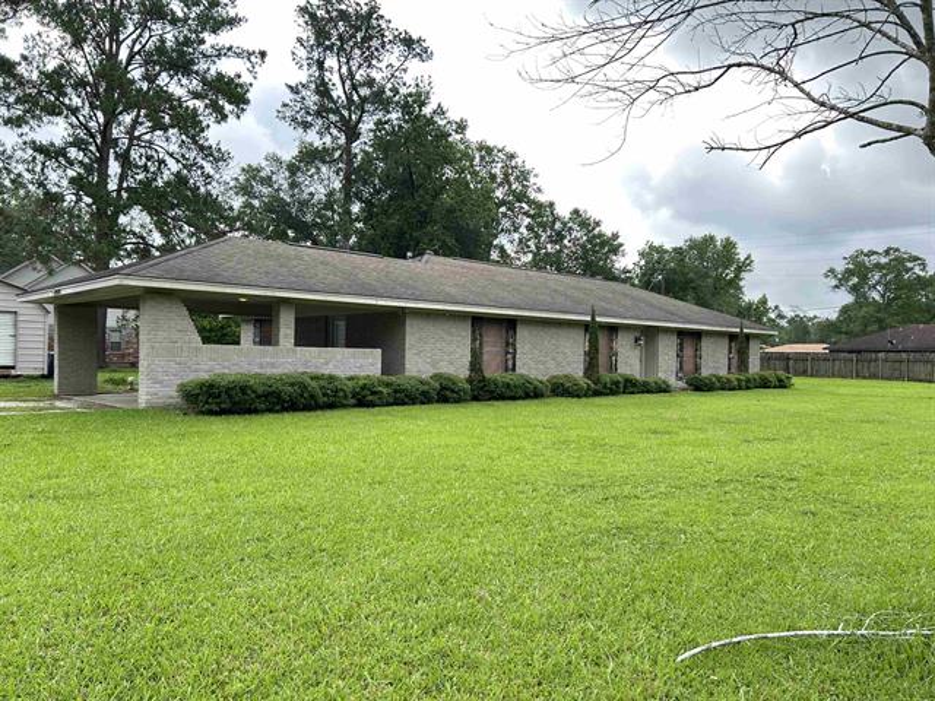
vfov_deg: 53.1
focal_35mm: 26
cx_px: 468
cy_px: 350
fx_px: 702
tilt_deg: +0.2
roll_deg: -0.3
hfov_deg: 67.3
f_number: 1.5
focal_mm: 5.7
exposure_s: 1/775
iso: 50
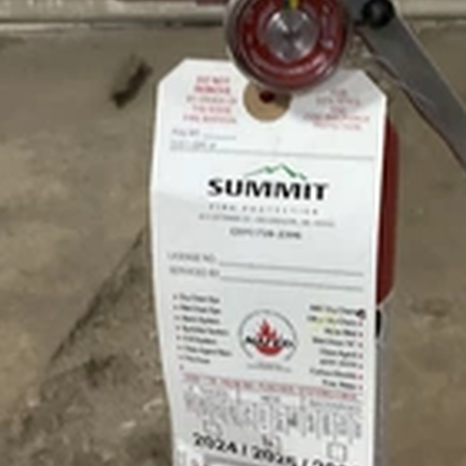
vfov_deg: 23.7
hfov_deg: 23.6
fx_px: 1112
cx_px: 290
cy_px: 206
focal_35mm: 73
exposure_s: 1/60
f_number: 1.8
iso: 250
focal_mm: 3
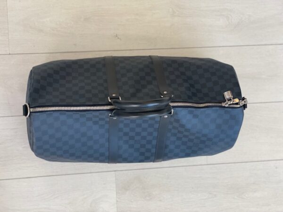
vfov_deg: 28.0
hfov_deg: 36.8
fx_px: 425
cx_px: 142
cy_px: 106
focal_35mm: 52
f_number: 2
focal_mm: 6
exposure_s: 1/122
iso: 200
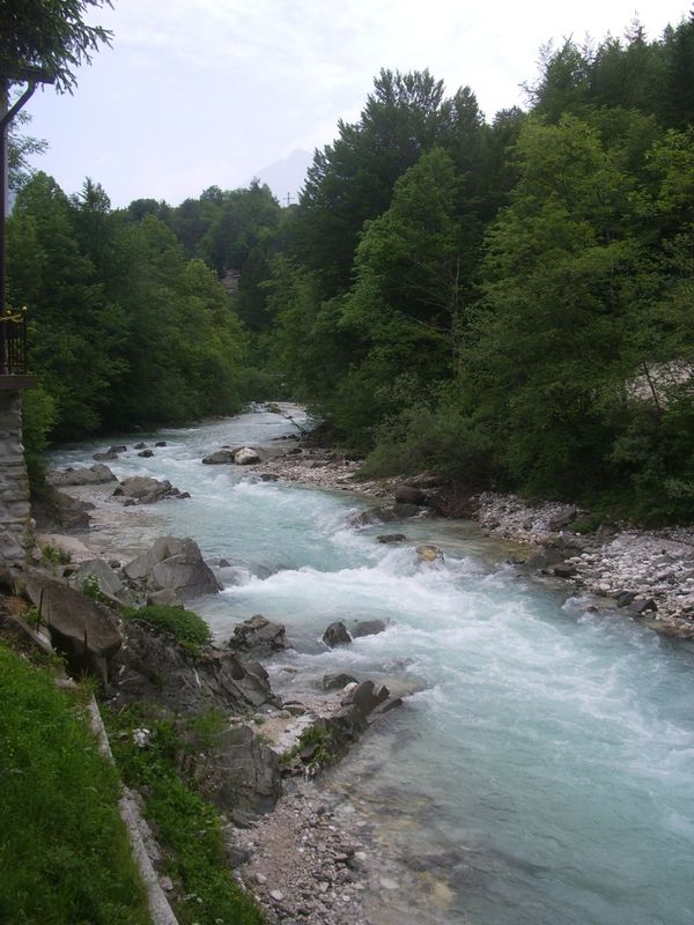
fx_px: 936
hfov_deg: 40.7
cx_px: 347
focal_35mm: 35
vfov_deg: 52.6
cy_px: 462
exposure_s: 1/100
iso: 50
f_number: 4.3
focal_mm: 5.8
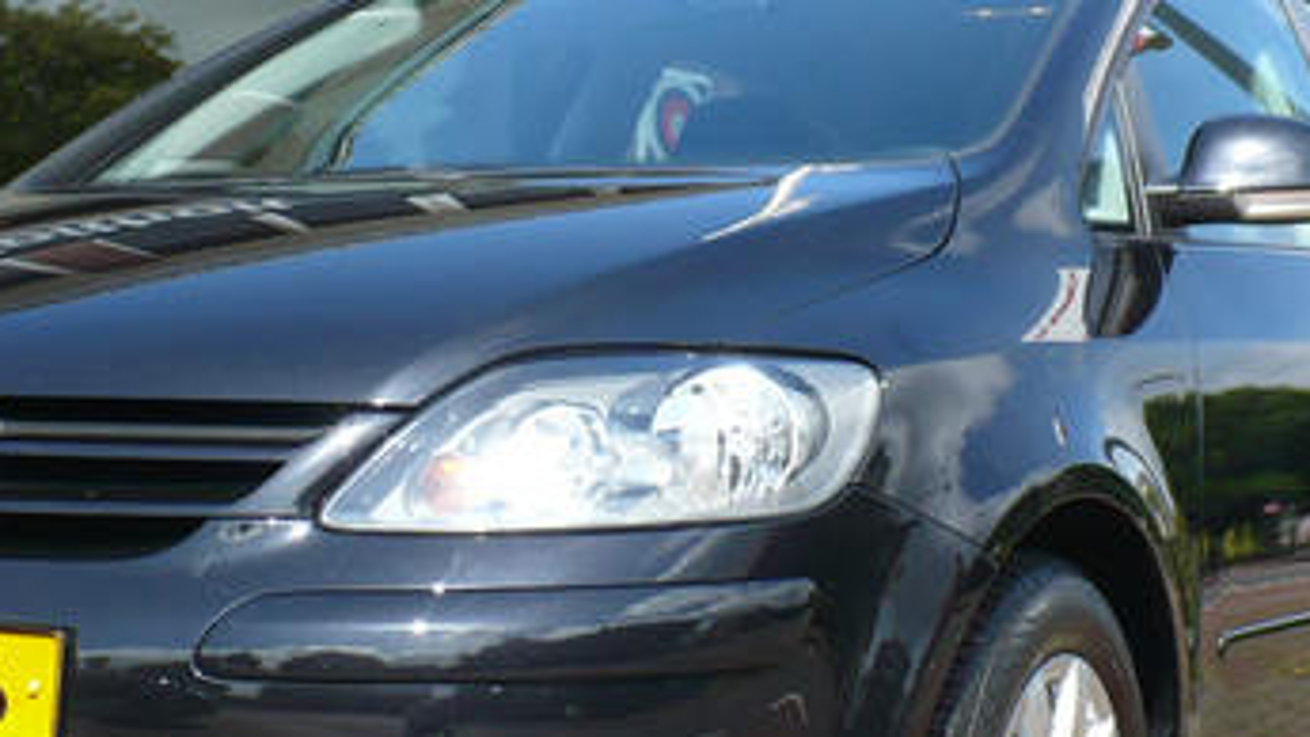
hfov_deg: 24.4
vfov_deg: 13.9
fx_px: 3022
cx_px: 566
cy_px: 425
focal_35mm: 87
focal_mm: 6.1
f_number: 2.8
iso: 100
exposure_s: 1/640
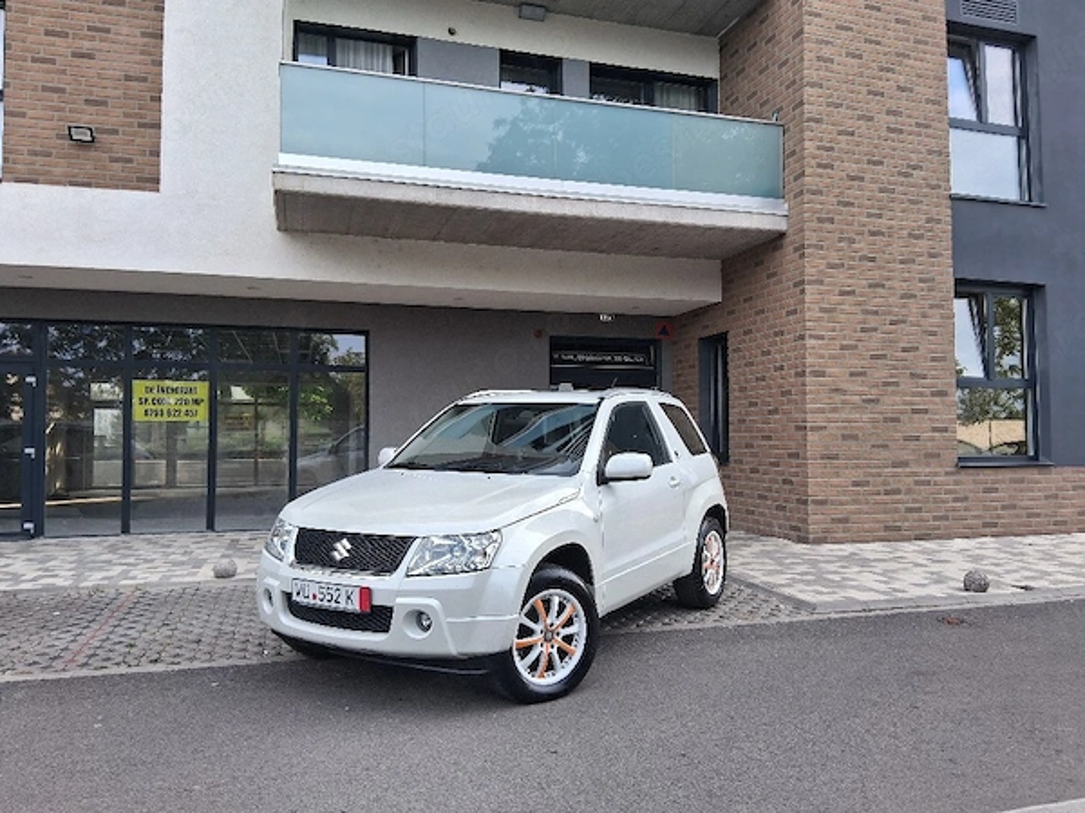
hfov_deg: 67.3
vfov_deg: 53.1
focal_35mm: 26
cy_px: 406
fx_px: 815
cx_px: 542
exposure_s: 1/100
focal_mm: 3.98
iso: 32
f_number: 1.8
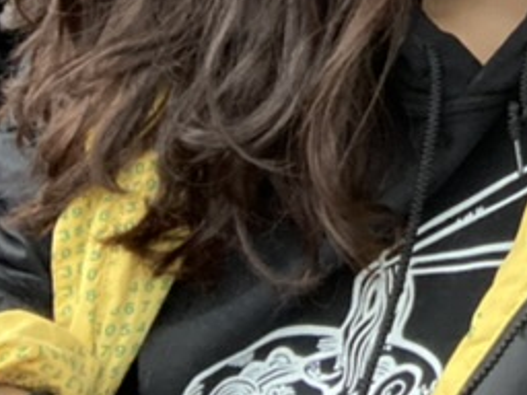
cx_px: 797
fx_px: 1401
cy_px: -329
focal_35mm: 92
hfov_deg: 18.7
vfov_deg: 14.1
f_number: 2.2
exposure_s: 1/60
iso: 250
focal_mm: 2.71
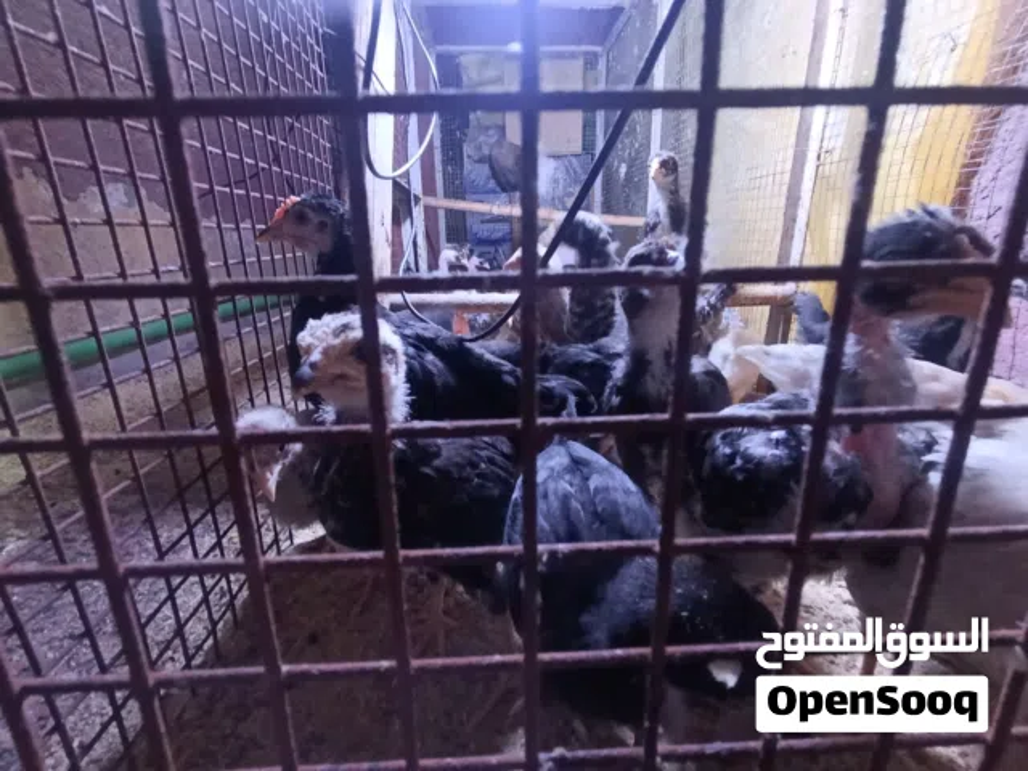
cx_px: 514
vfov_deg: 78.1
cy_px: 386
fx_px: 475
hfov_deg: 94.5
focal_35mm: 16
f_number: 2.2
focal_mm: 1.65
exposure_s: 1/33.3
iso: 800
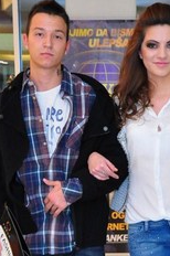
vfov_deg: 15.8
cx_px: 114
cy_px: 243
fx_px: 909
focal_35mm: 128
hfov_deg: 10.7
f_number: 4.5
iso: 2000
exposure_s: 1/60
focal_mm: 38
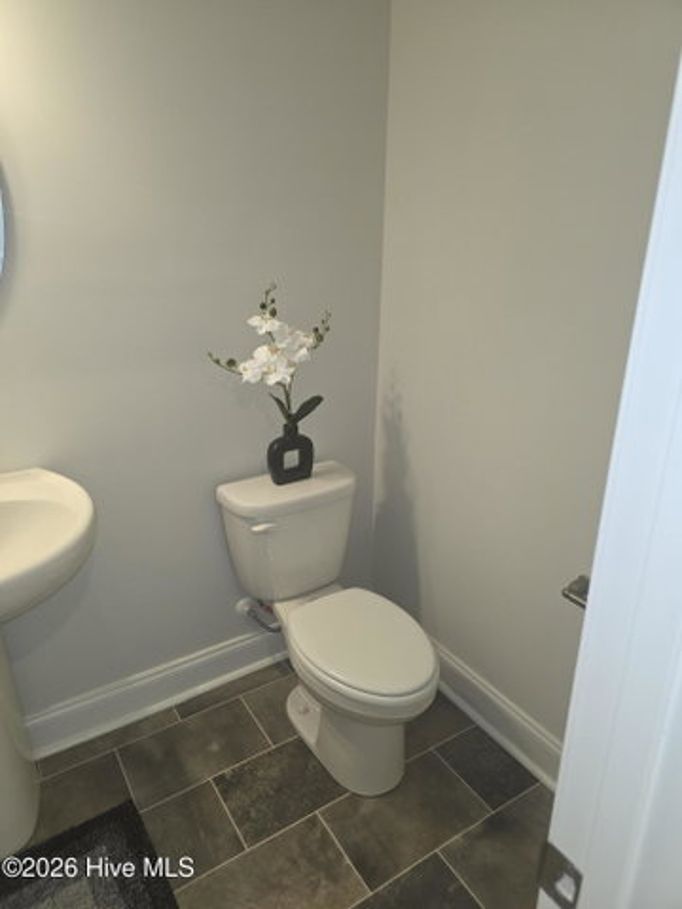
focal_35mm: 23
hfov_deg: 58.9
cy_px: 454
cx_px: 341
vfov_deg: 73.9
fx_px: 604
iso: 80
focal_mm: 6.3
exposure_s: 1/60
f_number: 1.7
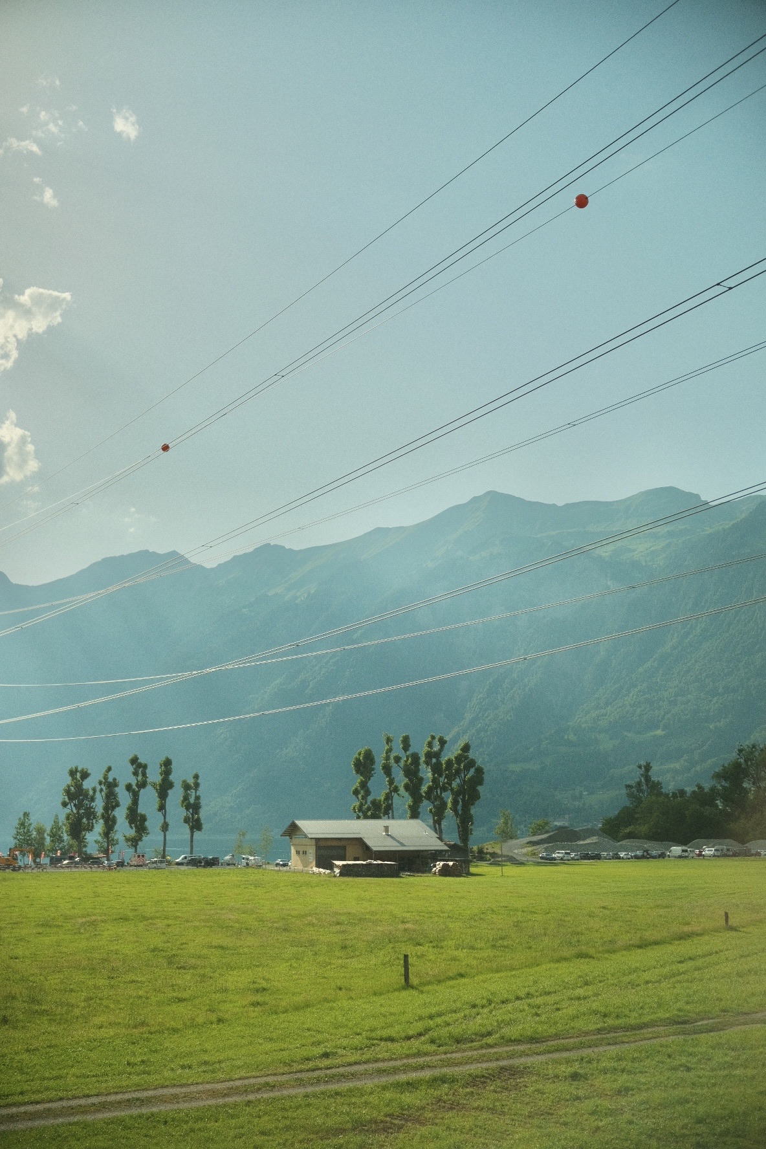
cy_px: 574
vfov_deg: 47.4
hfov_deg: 32.6
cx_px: 383
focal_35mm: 41
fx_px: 1308
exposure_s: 1/4000
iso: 640
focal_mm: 27
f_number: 2.8
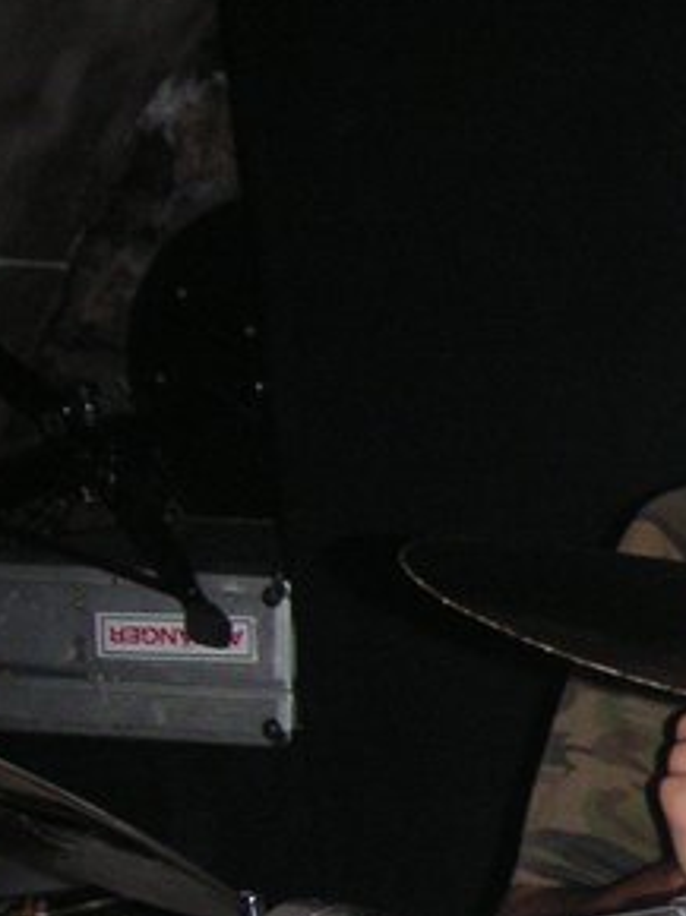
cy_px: 824
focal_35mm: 105
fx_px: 2779
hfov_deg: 12.9
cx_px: 1173
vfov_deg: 18.4
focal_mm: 6
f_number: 2.8
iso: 160
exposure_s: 1/45
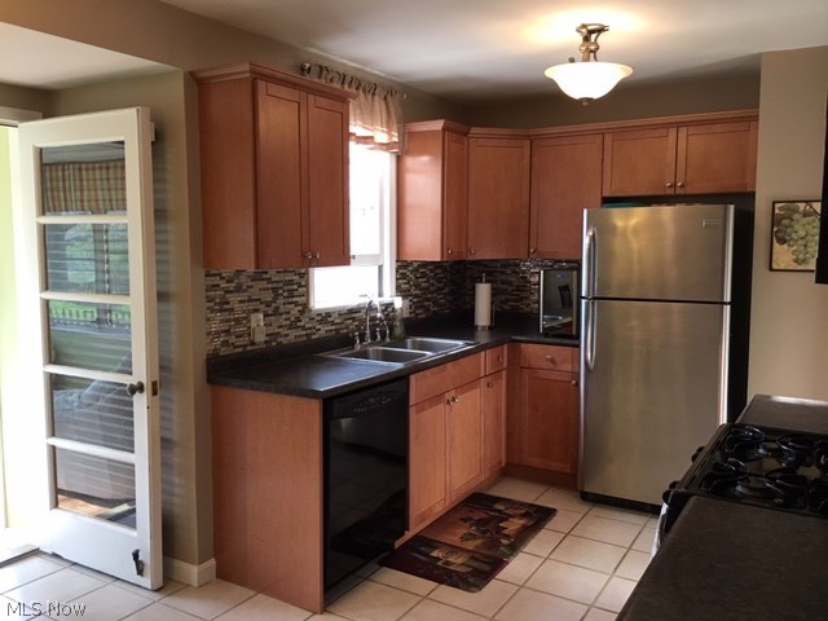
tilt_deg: -5.7
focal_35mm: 29
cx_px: 414
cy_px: 310
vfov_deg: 48.2
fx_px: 694
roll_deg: -0.6
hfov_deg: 61.7
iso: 40
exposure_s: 1/30
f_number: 2.2
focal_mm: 4.15
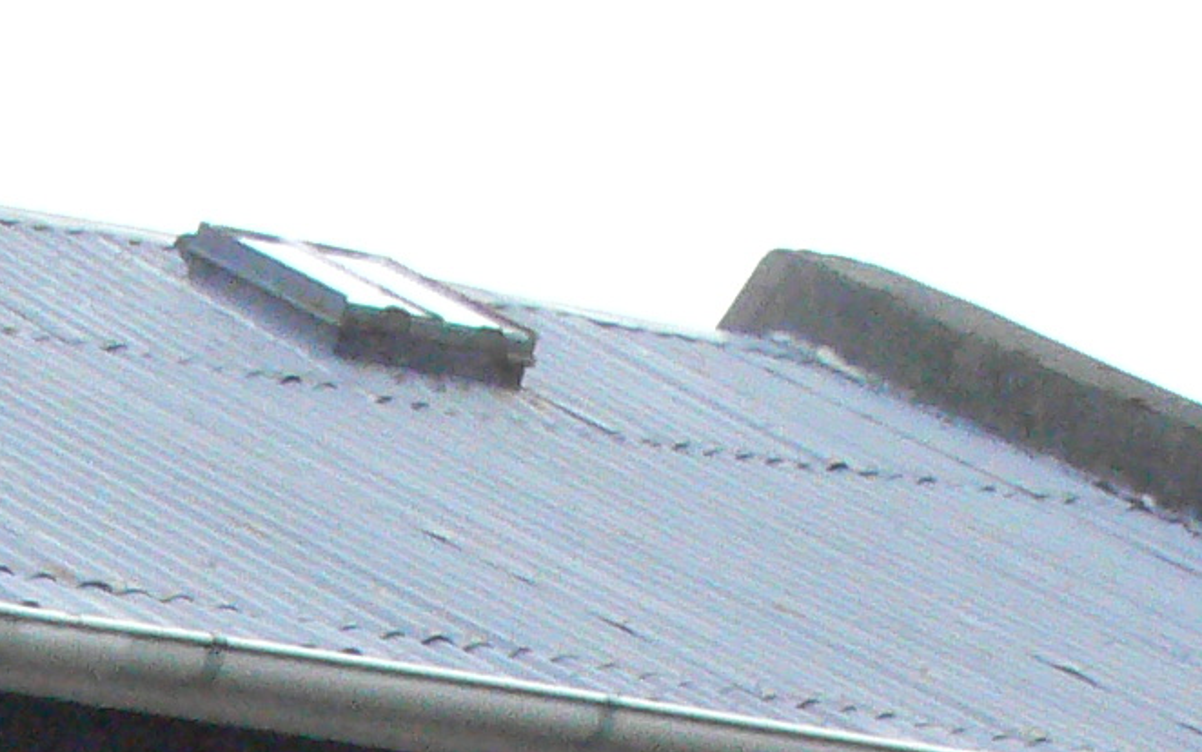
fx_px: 5996
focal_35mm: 183
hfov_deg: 11.1
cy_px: 1880
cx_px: -476
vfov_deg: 6.8
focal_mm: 7.4
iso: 400
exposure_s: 1/125
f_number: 4
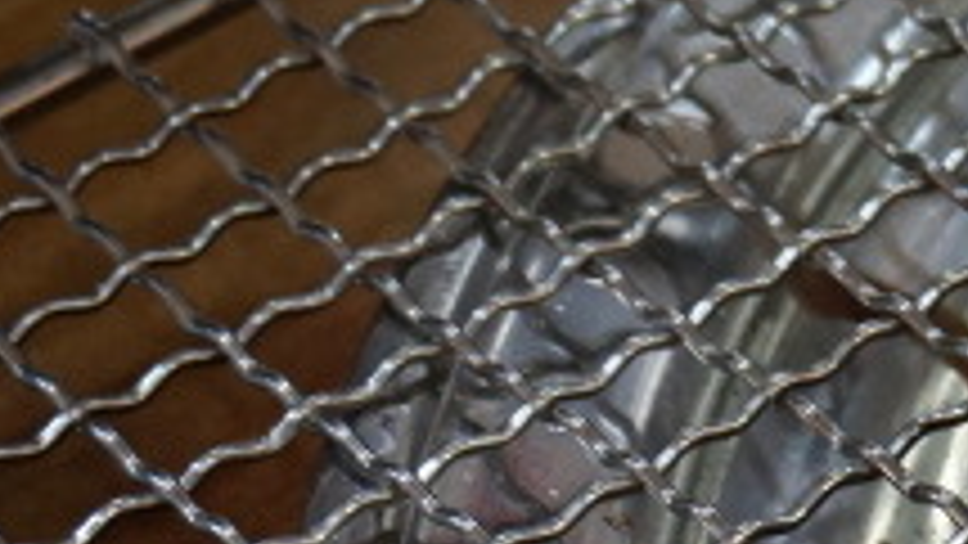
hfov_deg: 9.5
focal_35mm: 201
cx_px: 2287
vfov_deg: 6.0
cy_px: 456
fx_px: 5172
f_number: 4.5
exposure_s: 1/60
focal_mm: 27
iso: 1250
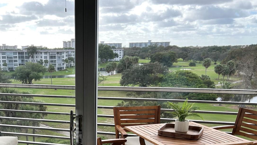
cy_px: 129
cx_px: 67
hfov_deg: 46.8
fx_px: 286
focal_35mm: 42
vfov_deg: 27.4
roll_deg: +0.5
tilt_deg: -16.6
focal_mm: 5.7
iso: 50
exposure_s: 1/617
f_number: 1.5
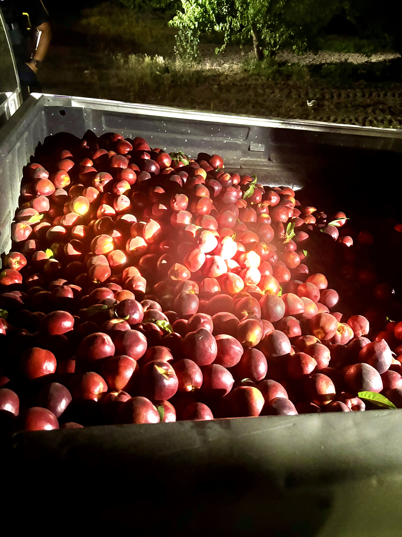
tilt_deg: -34.6
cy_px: 268
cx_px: 201
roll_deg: -3.2
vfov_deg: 67.3
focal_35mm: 26
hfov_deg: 53.1
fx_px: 403
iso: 800
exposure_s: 1/30
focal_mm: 5.96
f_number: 1.6
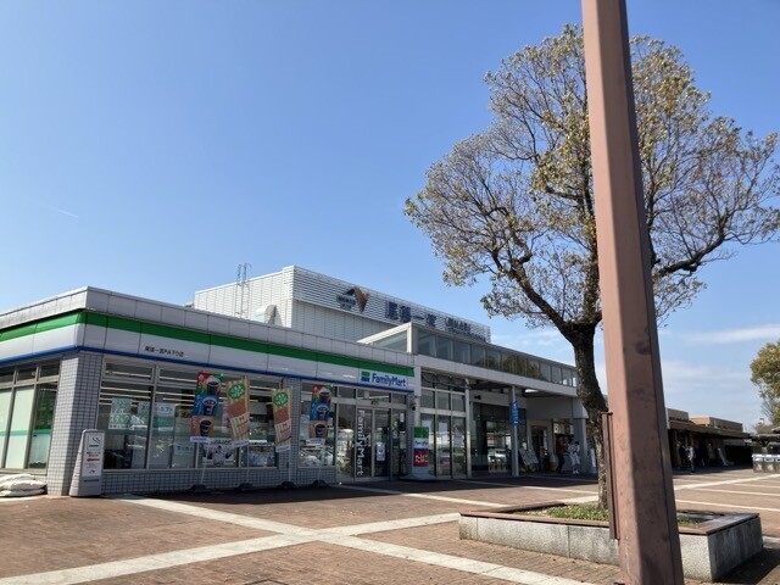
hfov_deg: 63.4
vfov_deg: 49.7
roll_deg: -1.0
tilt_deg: +13.7
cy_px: 292
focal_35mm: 28
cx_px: 390
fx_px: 631
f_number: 1.8
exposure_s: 1/2315
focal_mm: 3.99
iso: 32
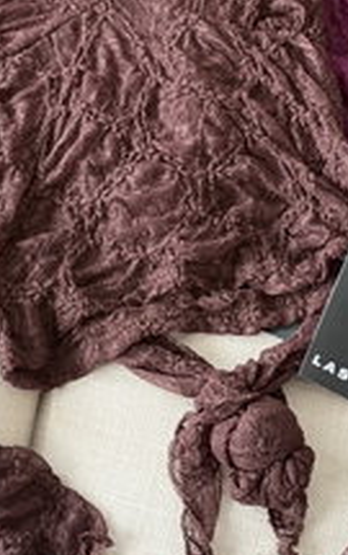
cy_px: 105
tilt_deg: -62.8
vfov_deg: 16.4
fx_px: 1906
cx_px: 137
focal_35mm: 126
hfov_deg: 10.4
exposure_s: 1/30
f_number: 1.78
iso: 640
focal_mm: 6.76
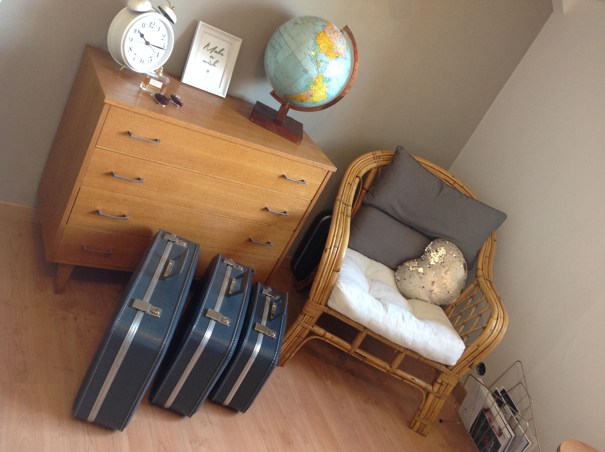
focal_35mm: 35
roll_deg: -30.3
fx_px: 611
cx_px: 302
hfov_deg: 52.7
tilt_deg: -23.1
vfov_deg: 40.6
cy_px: 226
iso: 100
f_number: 2.4
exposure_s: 1/15
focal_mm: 4.28
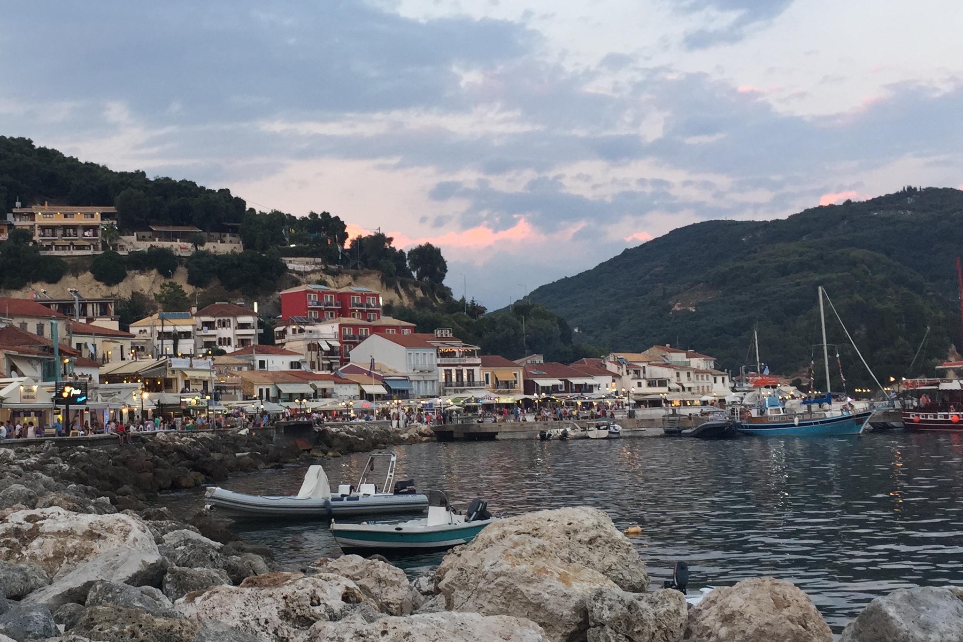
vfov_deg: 28.1
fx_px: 1284
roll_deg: +1.7
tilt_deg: +2.0
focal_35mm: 48
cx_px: 283
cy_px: 344
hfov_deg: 40.3
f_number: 2.2
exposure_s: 1/60
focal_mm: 4.15
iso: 40
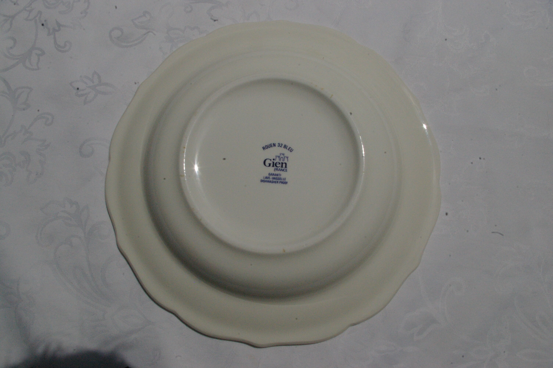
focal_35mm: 39
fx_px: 599
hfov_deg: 49.6
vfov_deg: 34.1
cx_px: 276
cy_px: 184
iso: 1600
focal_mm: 26
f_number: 27
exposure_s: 1/4000
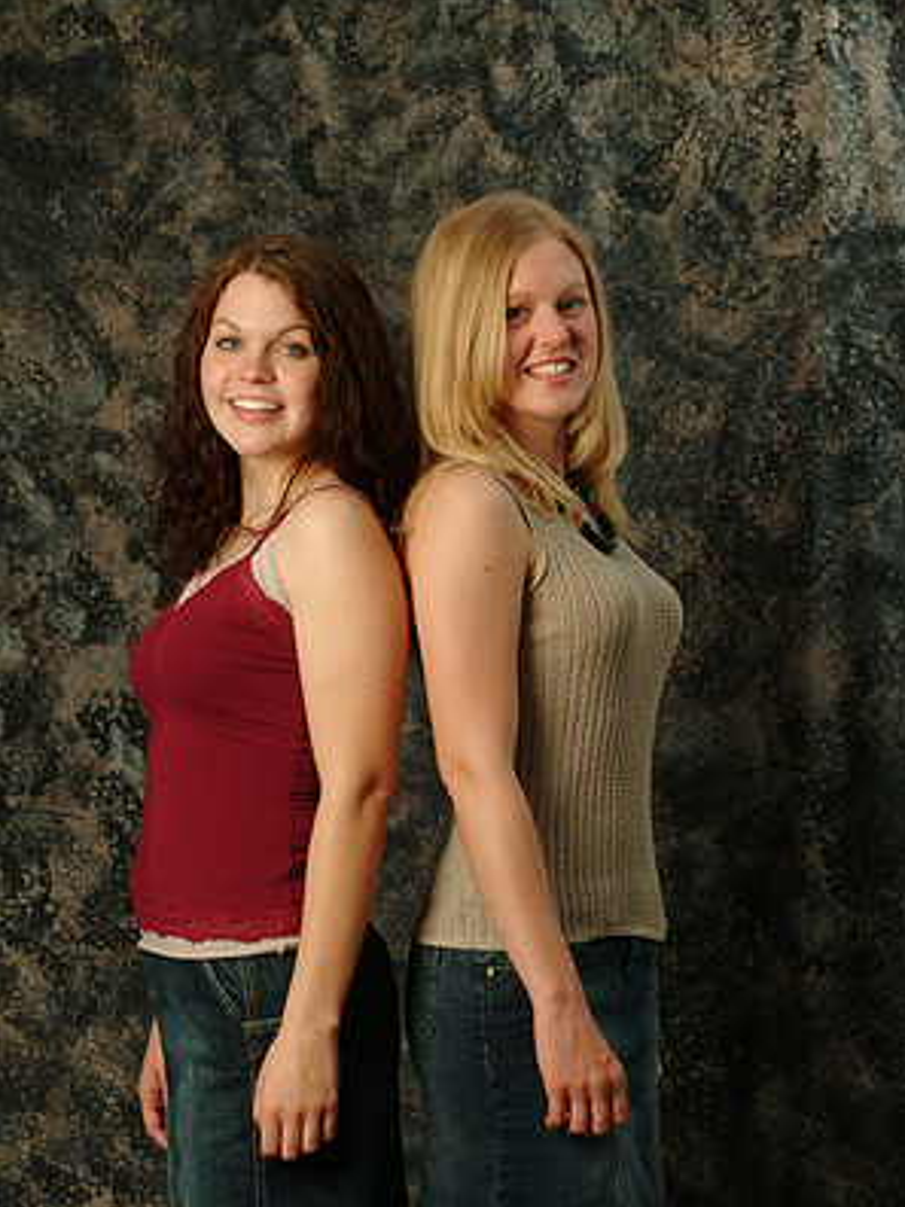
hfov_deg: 11.4
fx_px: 4516
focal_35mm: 130
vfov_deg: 15.2
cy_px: 604
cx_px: 456
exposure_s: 1/125
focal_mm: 79
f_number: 13
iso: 400
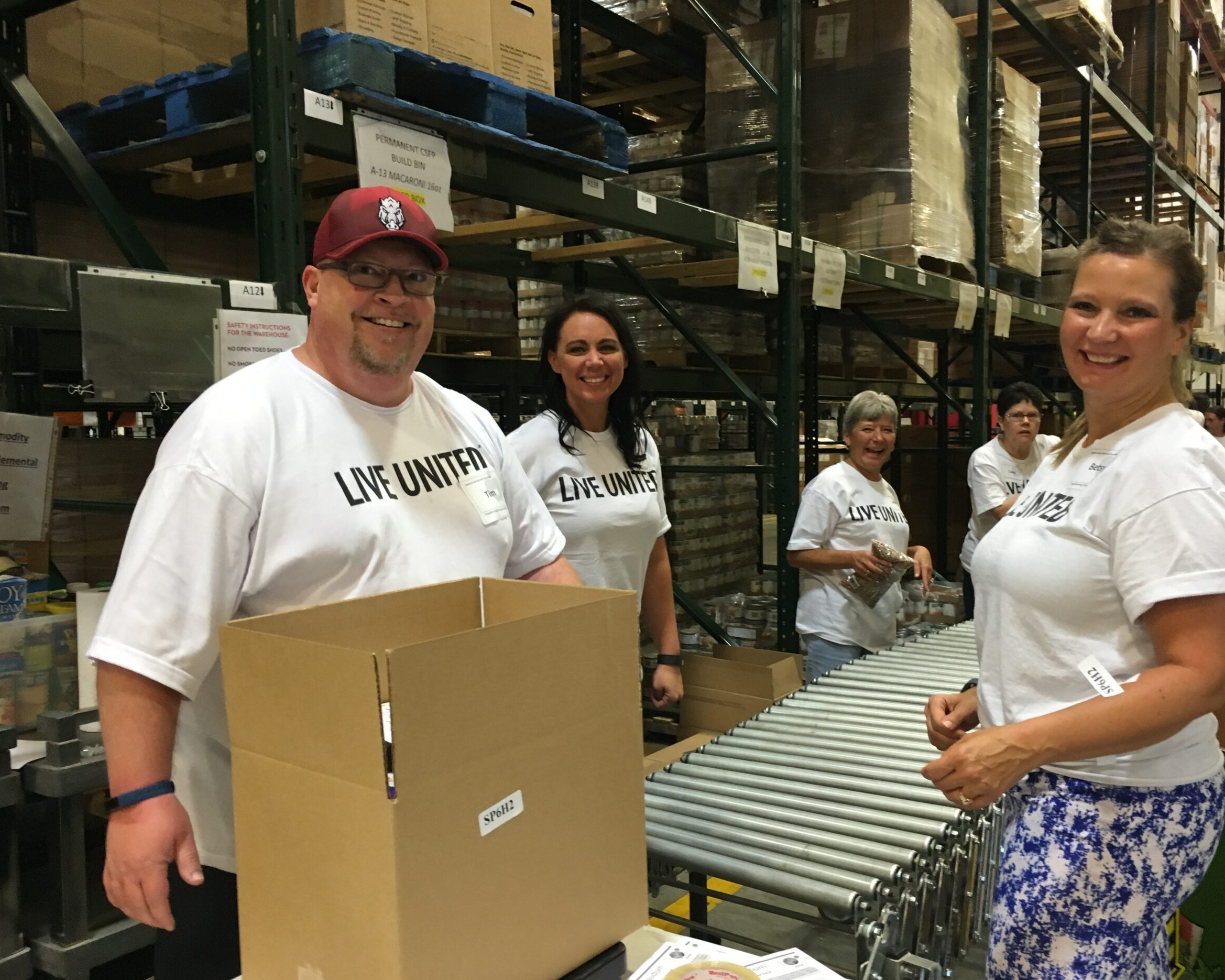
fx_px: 1124
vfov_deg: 47.1
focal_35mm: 31
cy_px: 500
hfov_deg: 57.2
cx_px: 635
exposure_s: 1/30
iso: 125
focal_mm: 4.15
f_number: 2.2
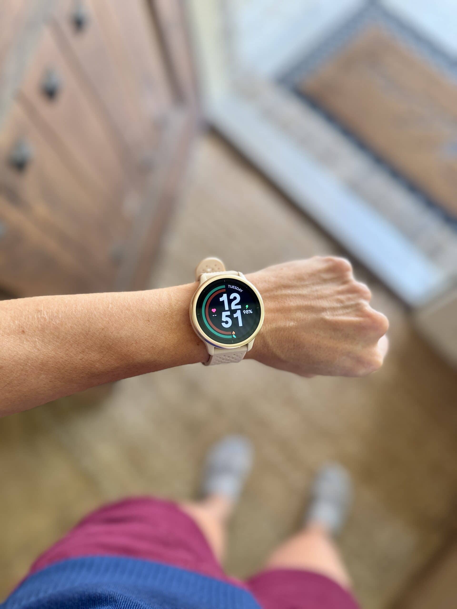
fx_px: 422
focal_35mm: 24
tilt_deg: -75.7
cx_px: 228
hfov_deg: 56.8
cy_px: 304
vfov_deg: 71.6
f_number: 1.78
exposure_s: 1/121
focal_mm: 6.76
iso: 125
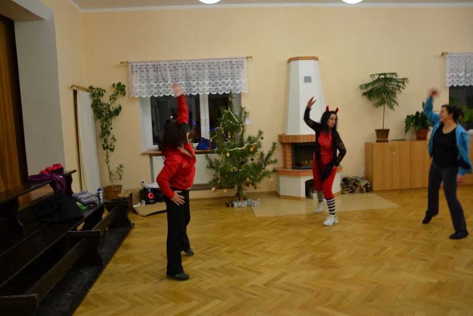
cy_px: 158
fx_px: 355
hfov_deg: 67.4
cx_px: 236
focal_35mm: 27
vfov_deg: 48.0
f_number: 3.5
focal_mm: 18
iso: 400
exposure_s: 1/20
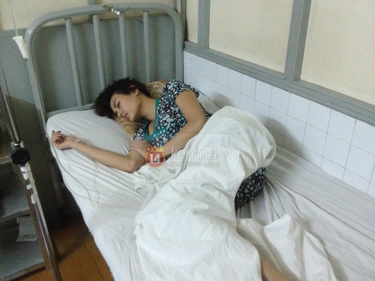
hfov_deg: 52.6
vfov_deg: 40.7
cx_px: 188
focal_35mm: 35
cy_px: 140
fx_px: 379
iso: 400
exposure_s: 1/20
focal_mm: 4.28
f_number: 2.4
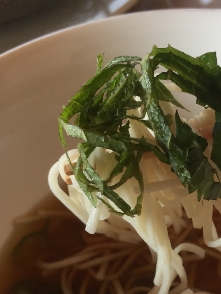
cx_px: 171
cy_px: 215
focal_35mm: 48
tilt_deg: -49.6
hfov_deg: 29.7
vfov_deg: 38.8
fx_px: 408
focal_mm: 4.15
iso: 80
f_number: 2.2
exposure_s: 1/30
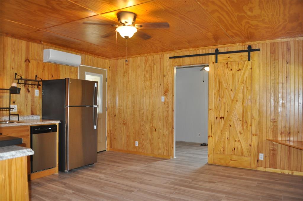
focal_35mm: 27
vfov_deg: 47.8
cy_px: 100
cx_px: 152
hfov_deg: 67.4
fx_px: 227
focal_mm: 18
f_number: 3.5
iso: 800
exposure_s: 1/60
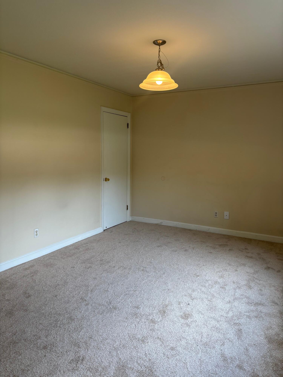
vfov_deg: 67.3
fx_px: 283
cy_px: 188
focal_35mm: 26
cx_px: 142
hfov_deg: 53.1
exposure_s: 1/120
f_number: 1.6
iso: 64
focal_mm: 5.96
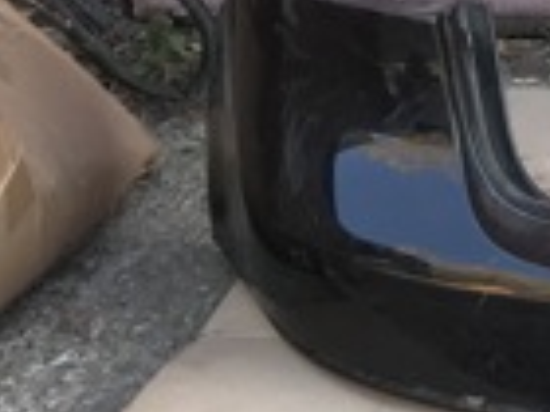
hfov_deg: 12.6
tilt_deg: -32.1
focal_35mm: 128
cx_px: 1253
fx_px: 2034
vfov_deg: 11.5
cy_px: 371
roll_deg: -2.5
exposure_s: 1/100
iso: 25
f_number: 1.8
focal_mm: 3.99
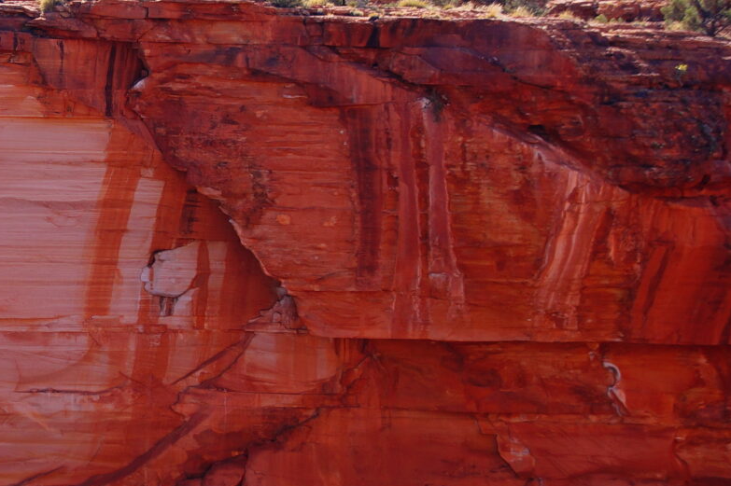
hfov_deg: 11.0
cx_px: -112
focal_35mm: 184
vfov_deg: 7.5
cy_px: 238
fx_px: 3734
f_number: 7.1
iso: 100
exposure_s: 1/160
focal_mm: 50
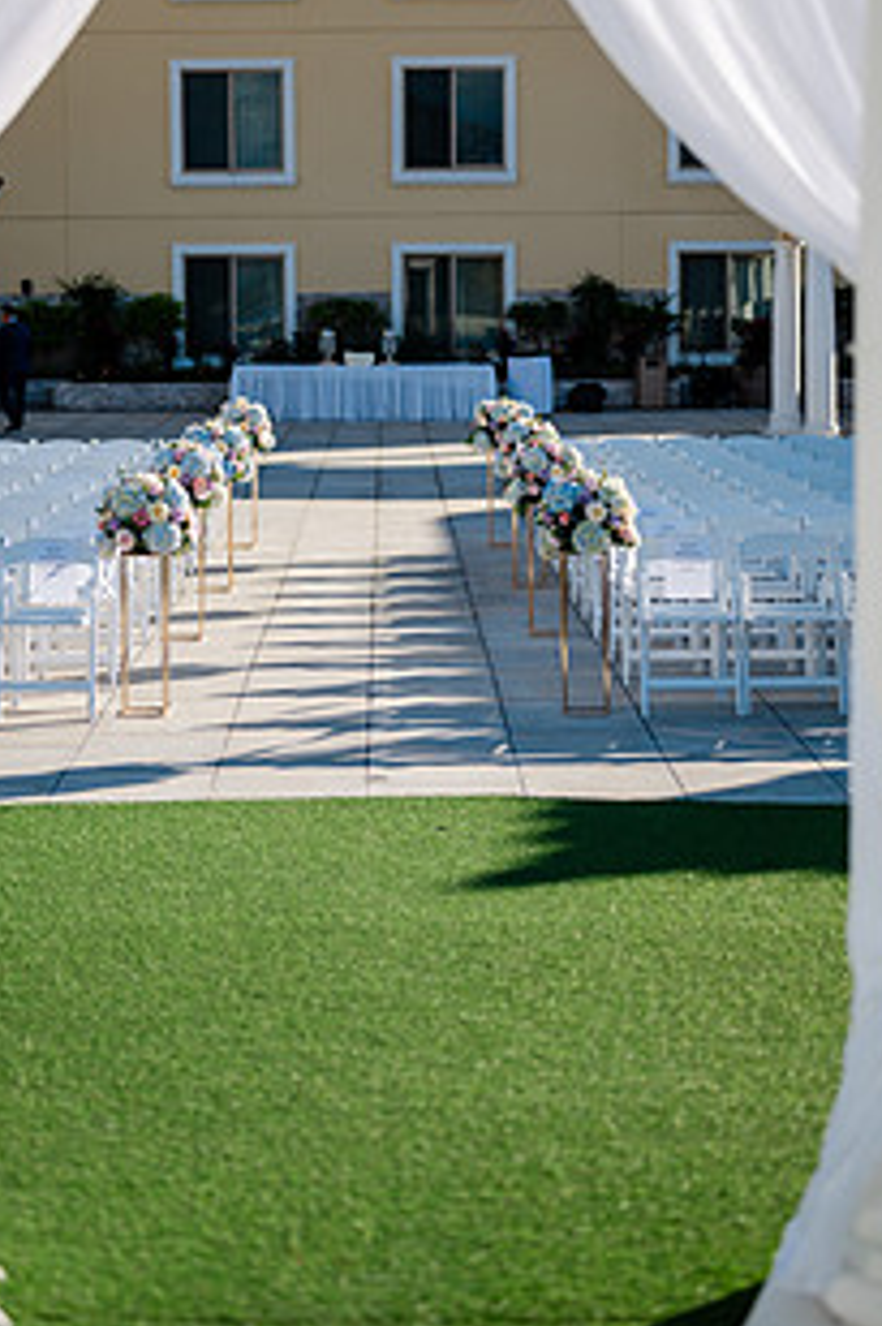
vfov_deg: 27.6
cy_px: 512
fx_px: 2686
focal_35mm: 73
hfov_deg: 18.6
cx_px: 323
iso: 64
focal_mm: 50
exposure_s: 1/3200
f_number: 1.8
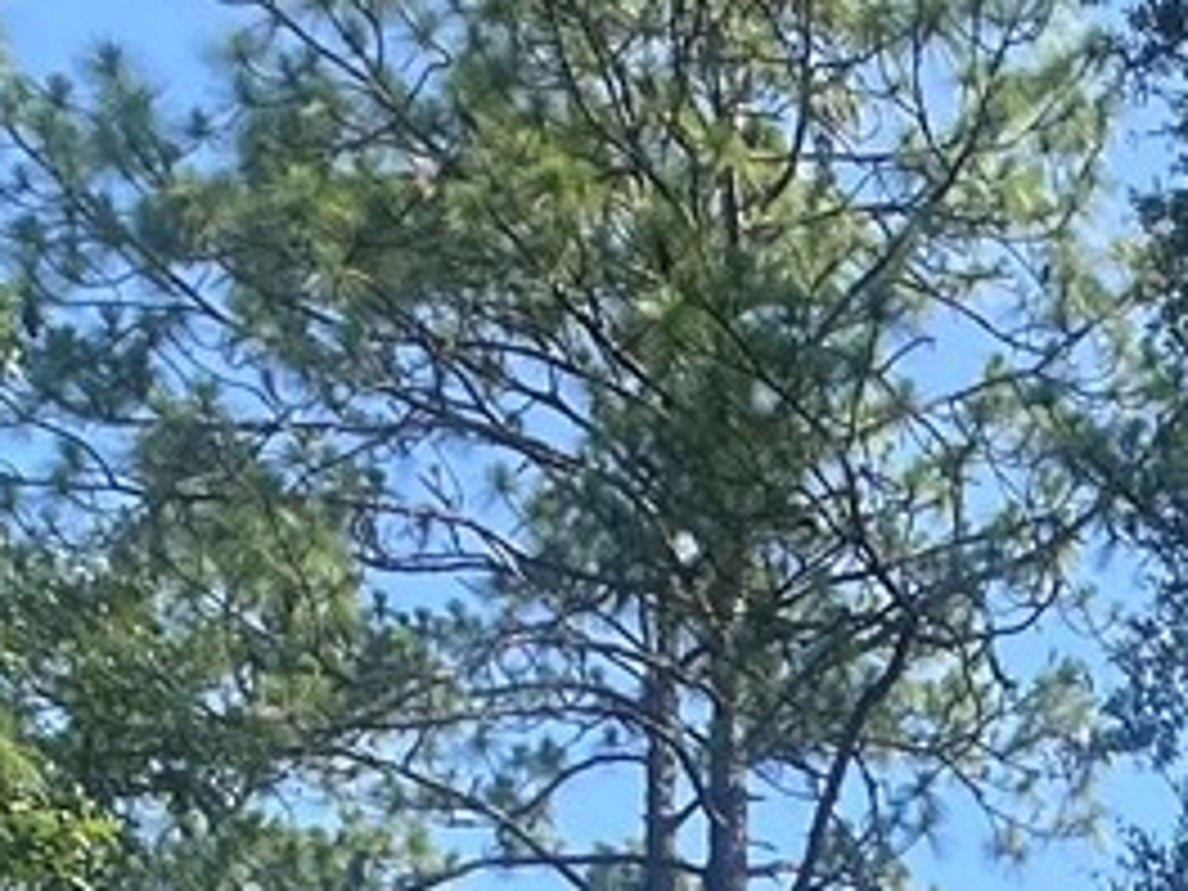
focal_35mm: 85
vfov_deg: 14.2
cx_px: 1742
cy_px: 1858
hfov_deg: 20.1
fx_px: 2917
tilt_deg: +7.8
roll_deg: -1.4
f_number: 2.2
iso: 40
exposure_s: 1/658
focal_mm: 2.22
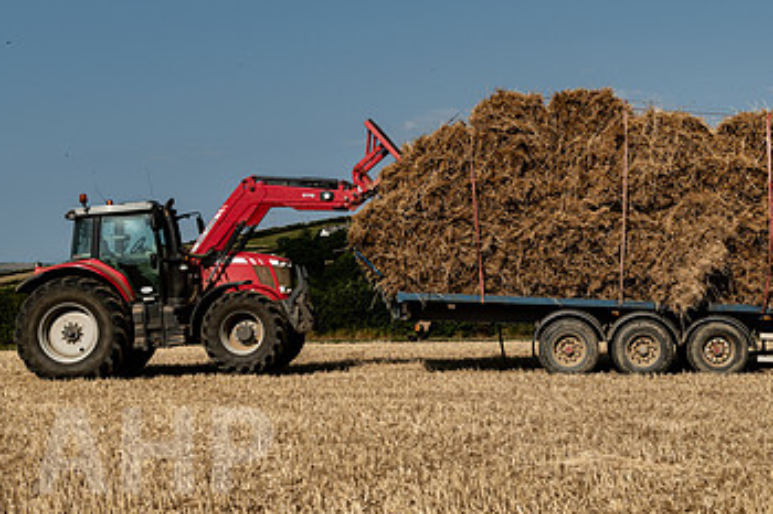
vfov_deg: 18.6
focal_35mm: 73
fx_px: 1567
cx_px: 576
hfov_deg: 27.4
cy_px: 213
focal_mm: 44
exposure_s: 1/1600
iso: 64
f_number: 5.6
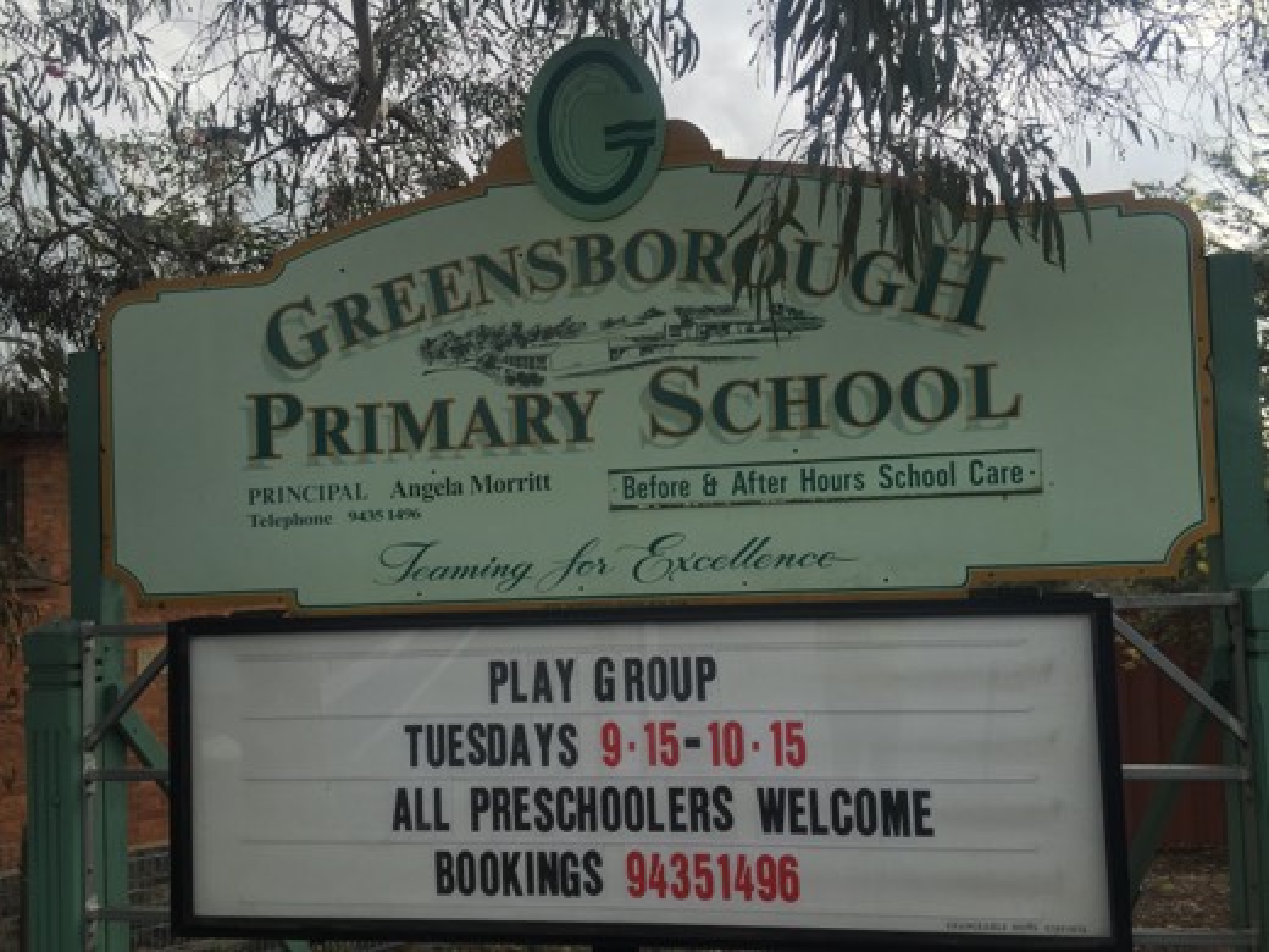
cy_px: 476
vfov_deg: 48.2
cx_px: 634
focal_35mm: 29
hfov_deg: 61.7
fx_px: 1063
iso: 32
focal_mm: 4.15
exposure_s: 1/399
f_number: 2.2
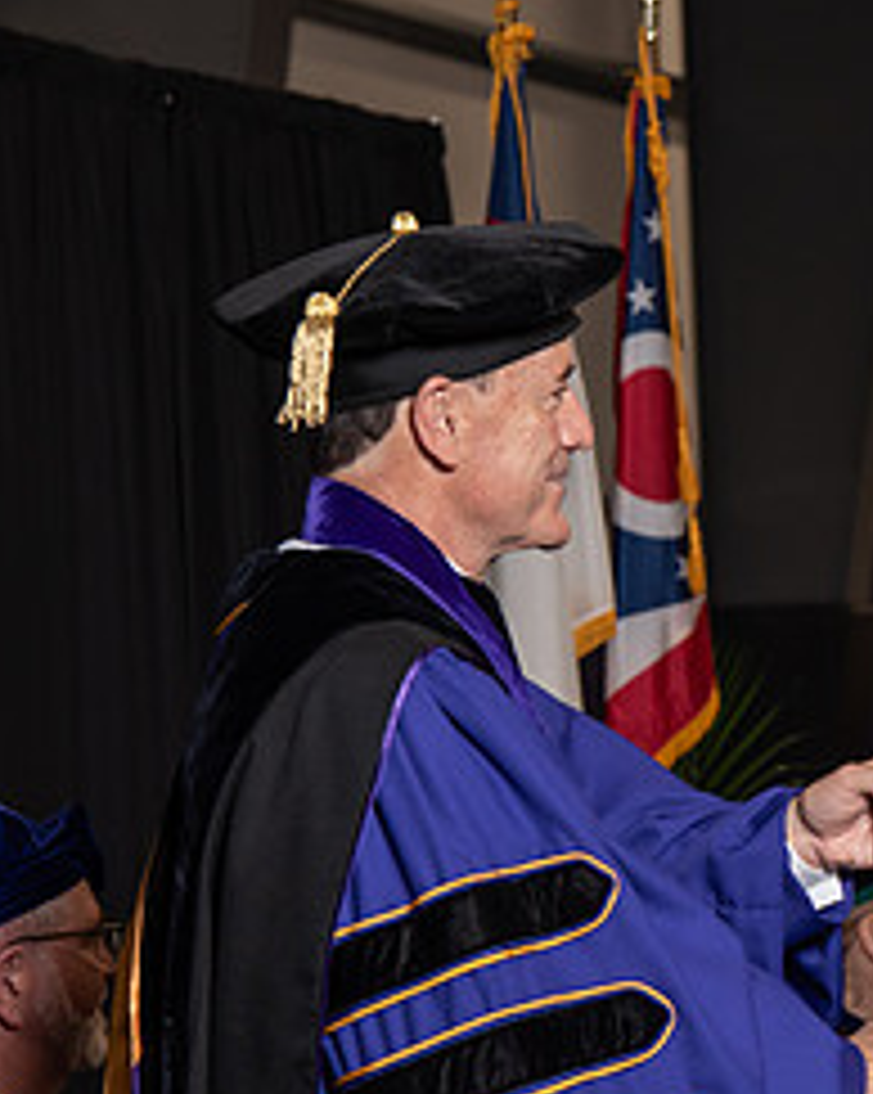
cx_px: 1148
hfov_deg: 9.6
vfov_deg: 12.3
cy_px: 718
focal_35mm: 157
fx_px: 5077
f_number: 5
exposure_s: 1/200
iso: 1000
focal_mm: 70
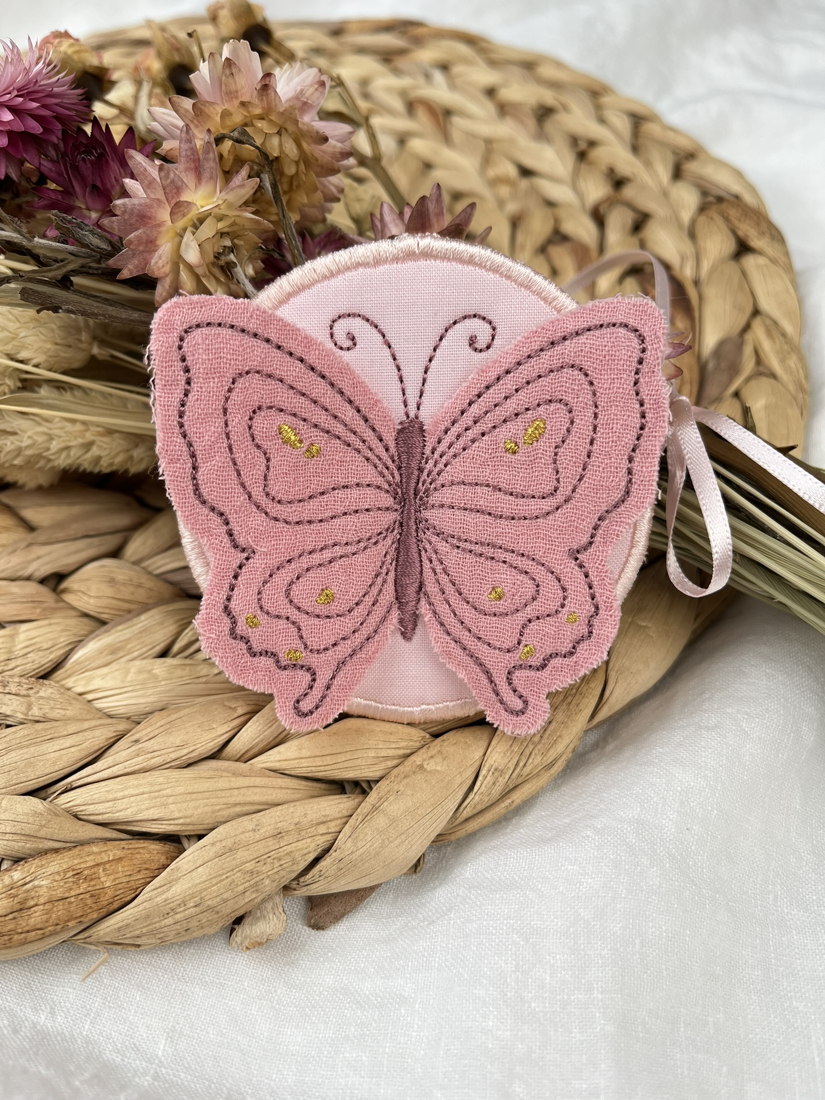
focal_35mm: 26
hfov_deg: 53.1
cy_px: 550
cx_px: 412
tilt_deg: -45.8
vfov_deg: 67.3
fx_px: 826
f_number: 1.6
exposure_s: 1/100
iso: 32
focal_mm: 5.1
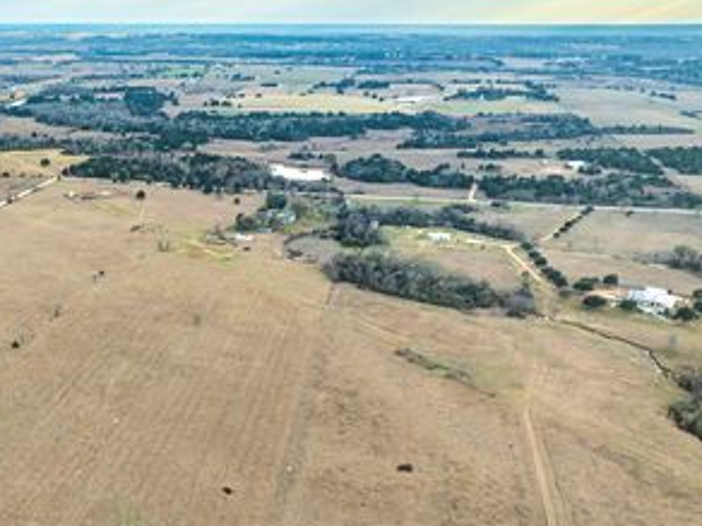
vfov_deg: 34.6
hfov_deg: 43.1
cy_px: 375
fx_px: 831
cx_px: 115
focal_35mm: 41
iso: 100
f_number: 5
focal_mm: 12.29
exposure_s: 1/200
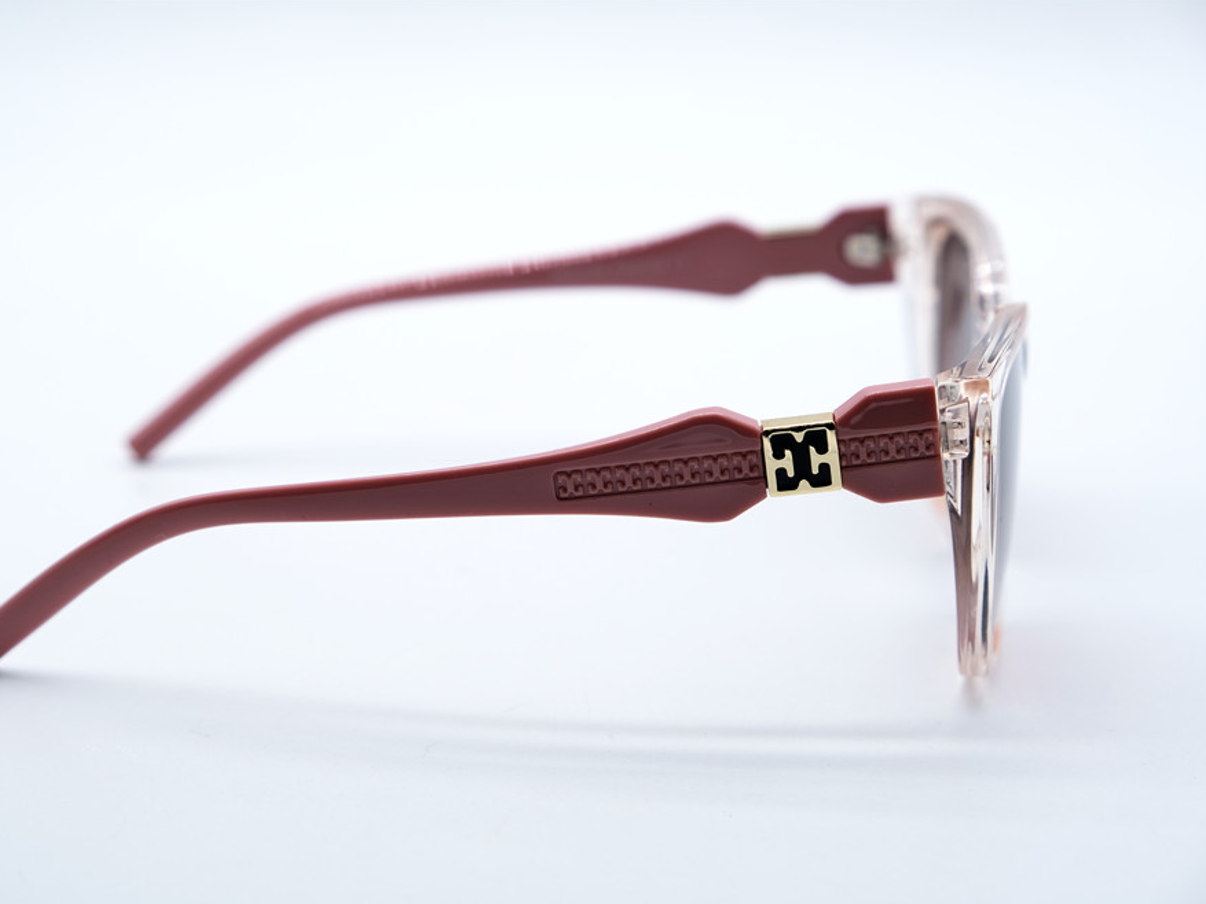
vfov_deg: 18.4
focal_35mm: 80
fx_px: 2788
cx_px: 528
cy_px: 453
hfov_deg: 24.4
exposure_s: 1/180
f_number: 5.6
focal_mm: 48.4
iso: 160
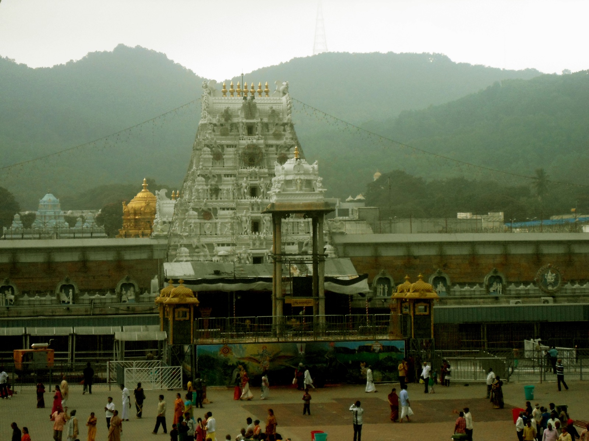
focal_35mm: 105
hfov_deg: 18.7
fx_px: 1787
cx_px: 294
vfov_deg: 14.1
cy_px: 220
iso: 400
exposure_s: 1/160
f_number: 5.9
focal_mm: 18.8
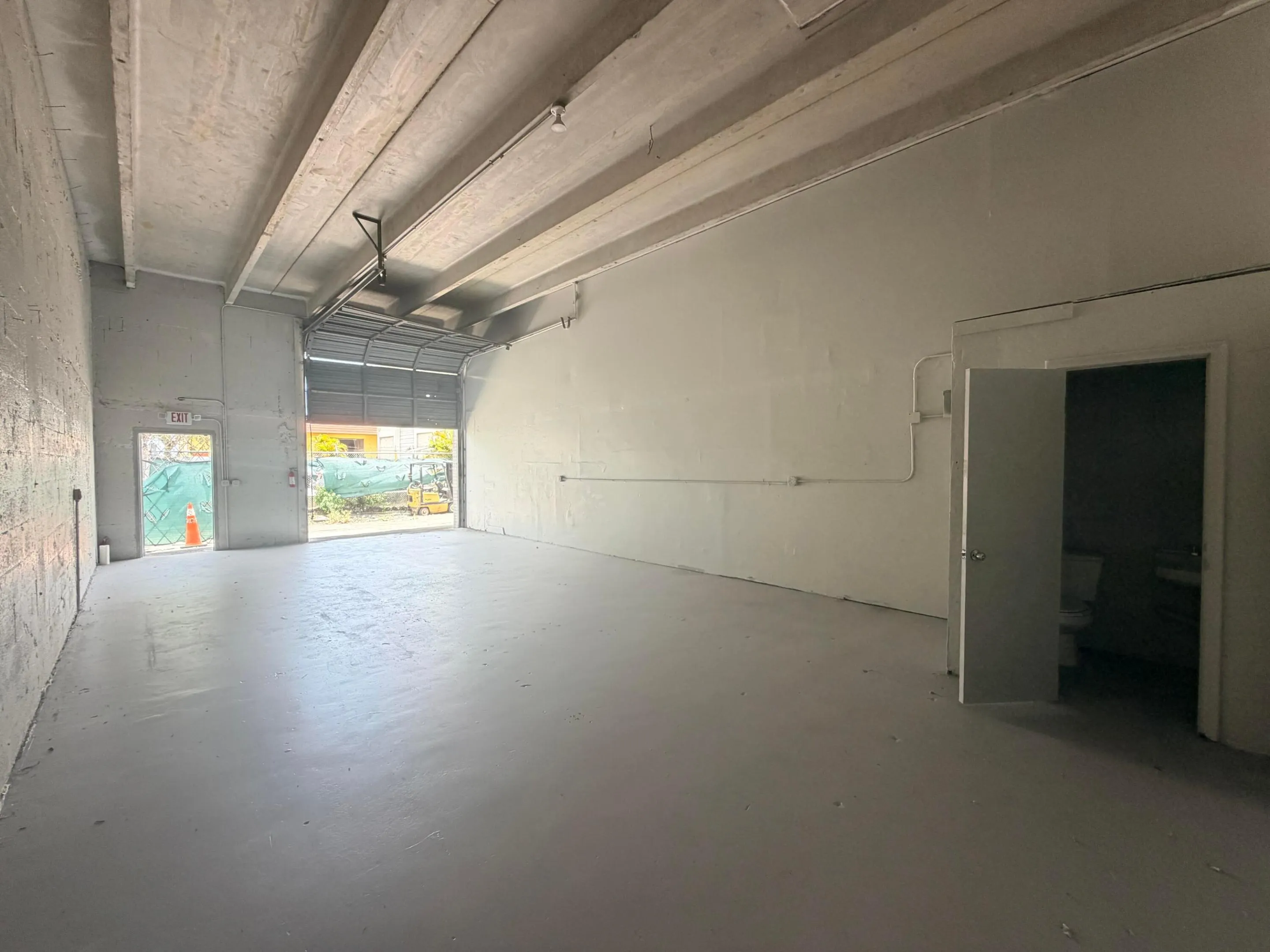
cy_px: 476
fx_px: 514
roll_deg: +1.6
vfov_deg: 85.7
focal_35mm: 14
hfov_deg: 102.1
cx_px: 635
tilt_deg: -2.9
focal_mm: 2.22
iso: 125
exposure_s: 1/121
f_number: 2.2
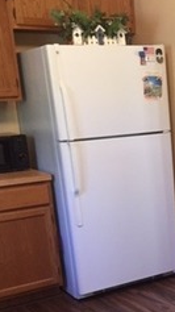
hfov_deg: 17.8
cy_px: 254
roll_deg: +2.3
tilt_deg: -16.4
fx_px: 529
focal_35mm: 64
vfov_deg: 31.9
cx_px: 212
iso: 160
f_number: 2.2
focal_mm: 4.15
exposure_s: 1/30
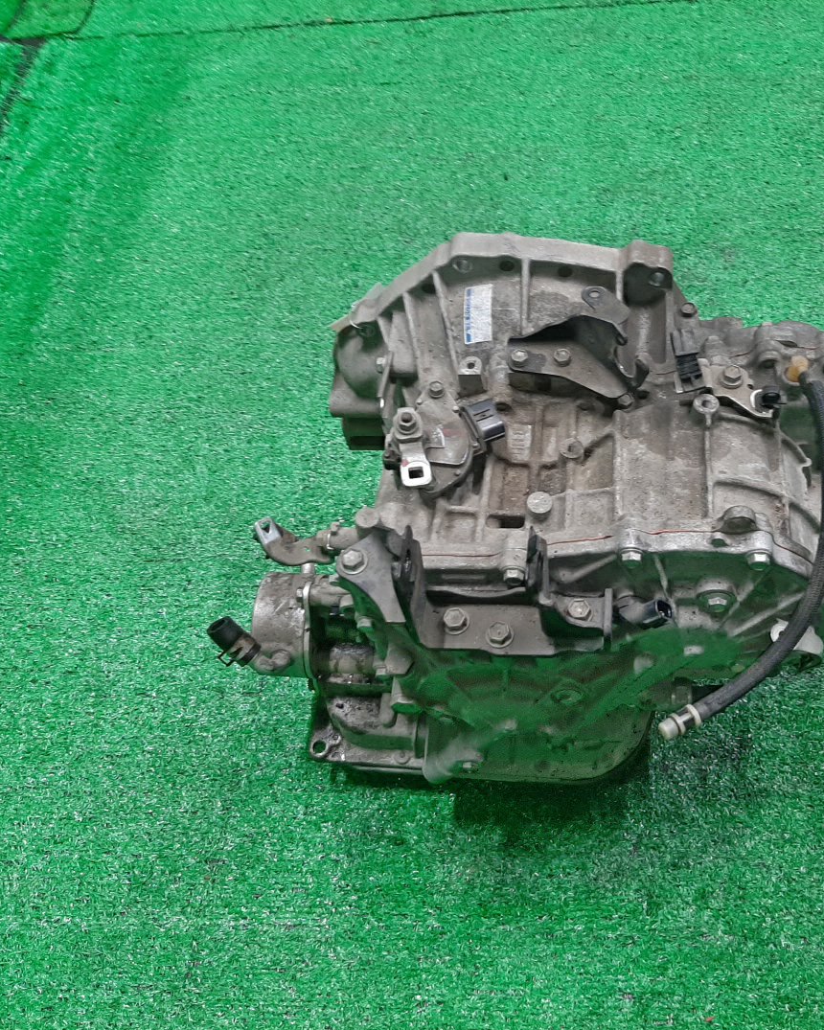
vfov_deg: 52.8
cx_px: 520
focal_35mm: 34
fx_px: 1036
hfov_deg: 43.0
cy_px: 516
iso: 132
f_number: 1.7
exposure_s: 1/50
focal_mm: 3.93
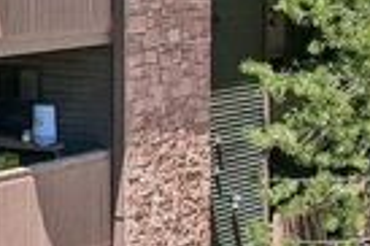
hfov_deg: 11.5
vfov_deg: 8.2
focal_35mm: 165
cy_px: -82
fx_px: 1694
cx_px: -324
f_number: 2.8
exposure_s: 1/60
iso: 110
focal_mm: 8.4
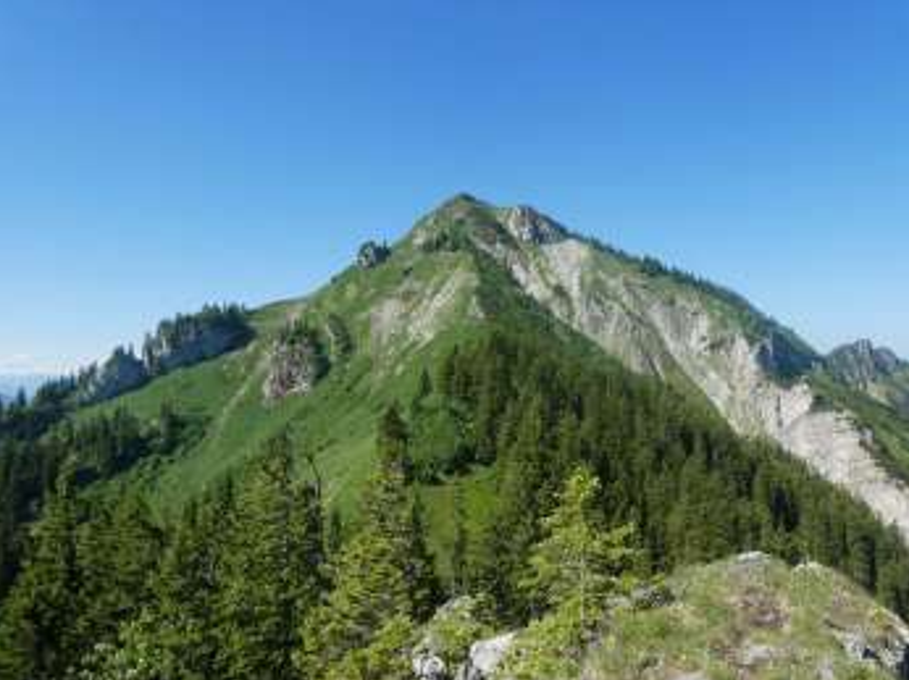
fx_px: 656
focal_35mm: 25
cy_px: 331
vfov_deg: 54.8
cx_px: 465
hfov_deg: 69.4
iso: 80
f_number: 3.3
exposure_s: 1/640
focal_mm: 4.3
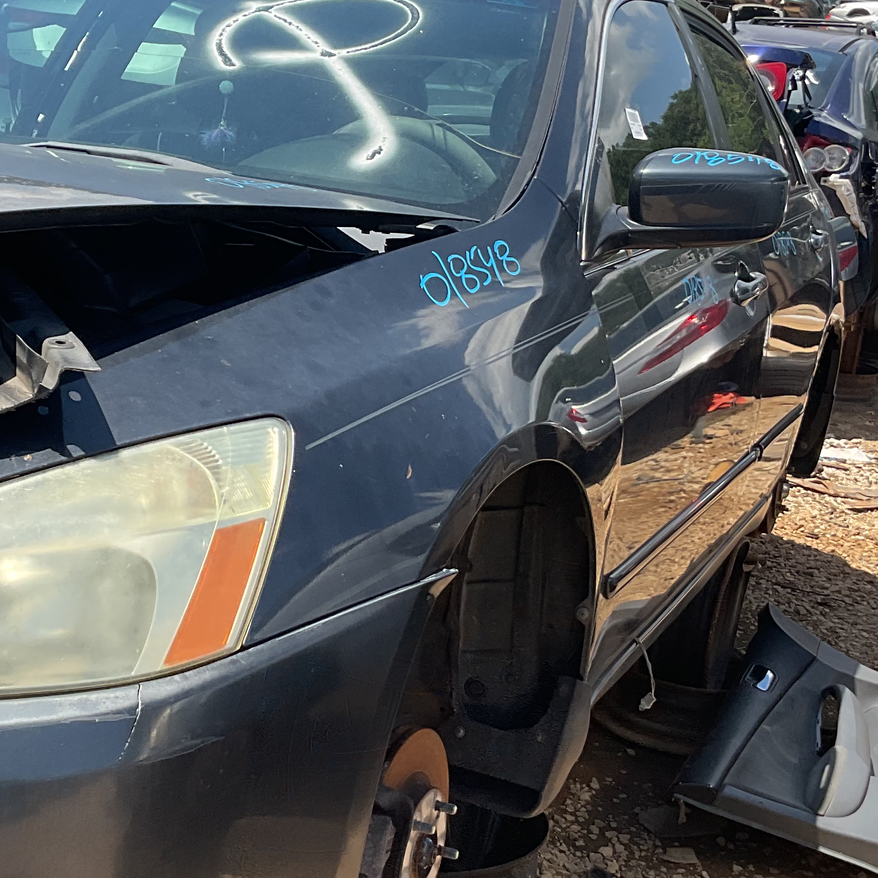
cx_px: 345
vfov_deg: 27.7
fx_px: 1779
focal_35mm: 62
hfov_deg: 27.7
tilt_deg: -16.6
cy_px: 399
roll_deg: -4.2
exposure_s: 1/978
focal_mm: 3
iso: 16
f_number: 1.8
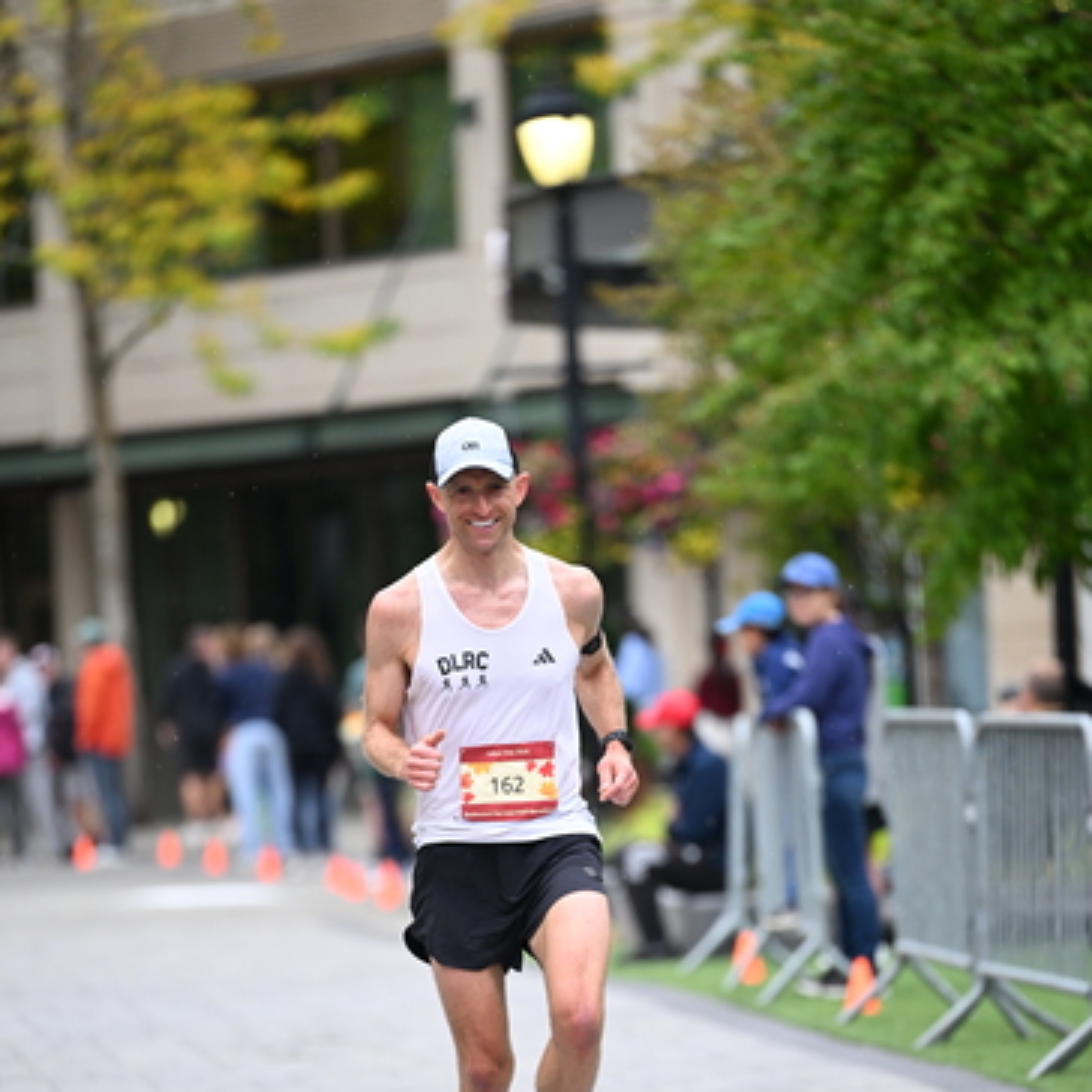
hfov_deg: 6.8
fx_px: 9172
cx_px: 544
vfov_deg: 6.8
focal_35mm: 257
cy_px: 816
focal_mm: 200
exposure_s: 1/1250
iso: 1250
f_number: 2.8
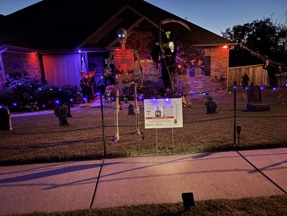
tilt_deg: -11.6
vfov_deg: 53.1
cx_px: 144
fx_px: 216
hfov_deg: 67.3
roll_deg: +2.3
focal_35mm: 26
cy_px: 108
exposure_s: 1/9
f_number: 1.6
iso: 640
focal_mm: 5.96
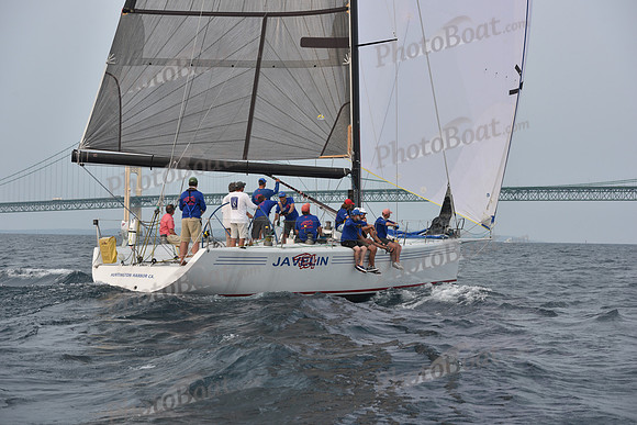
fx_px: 1239
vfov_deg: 19.5
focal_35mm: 70
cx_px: 318
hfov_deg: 28.8
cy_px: 212
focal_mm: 70
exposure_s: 1/1000
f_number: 5.6
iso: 250
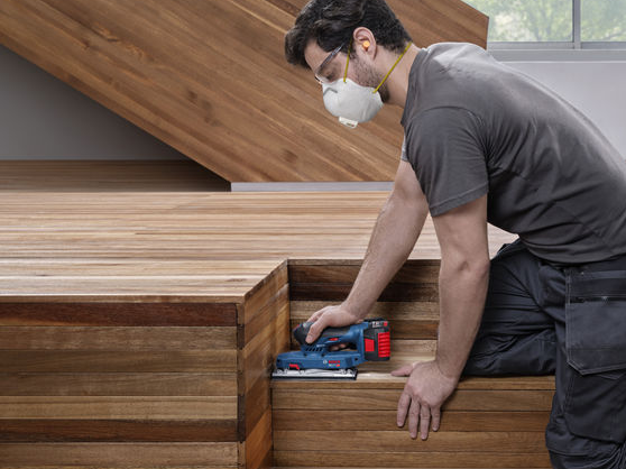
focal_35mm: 66
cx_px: 377
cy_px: 266
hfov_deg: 29.3
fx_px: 1193
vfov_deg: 22.2
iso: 640
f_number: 10
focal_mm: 57.6
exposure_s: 1/125
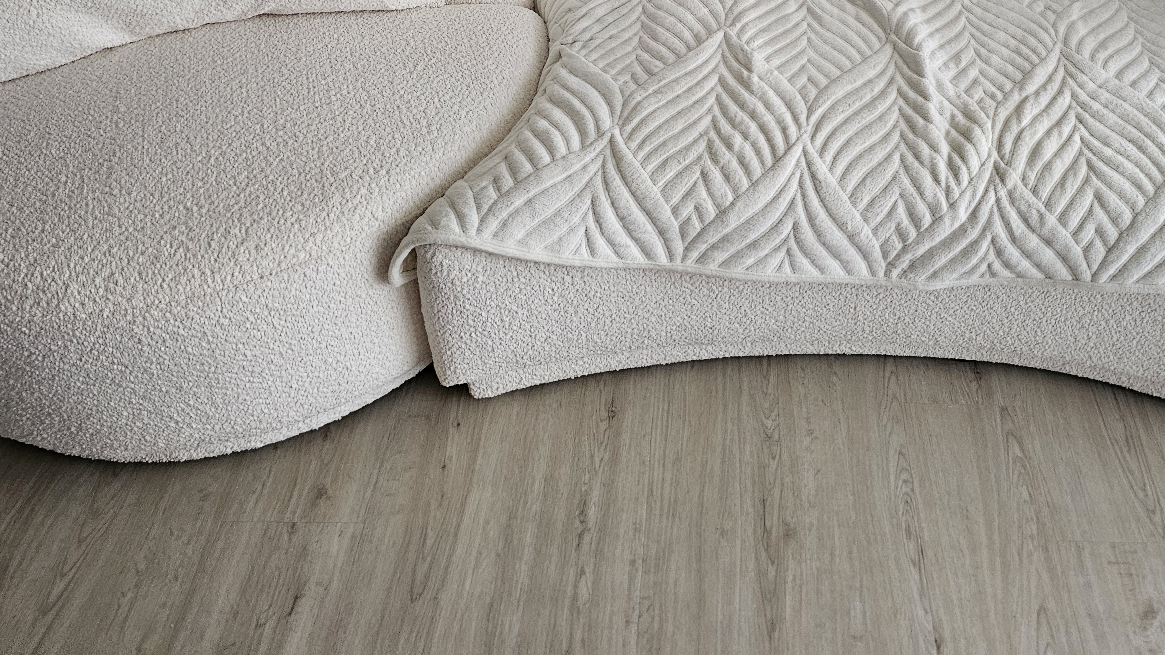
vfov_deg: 30.9
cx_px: 757
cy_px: 34
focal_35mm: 36
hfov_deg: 54.4
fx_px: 1112
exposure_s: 1/120
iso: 800
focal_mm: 6.3
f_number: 1.7
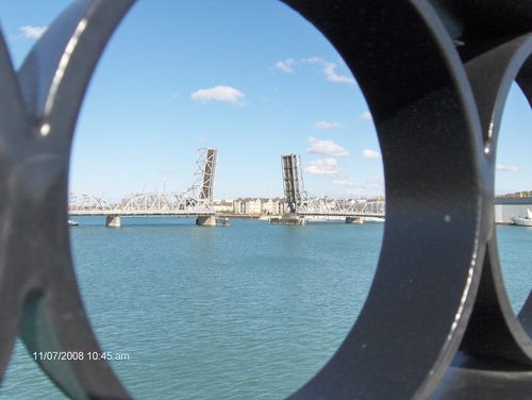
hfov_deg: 52.6
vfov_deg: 40.8
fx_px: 538
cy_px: 200
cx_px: 266
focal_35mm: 35
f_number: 6.9
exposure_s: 1/524
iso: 100
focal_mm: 7.5
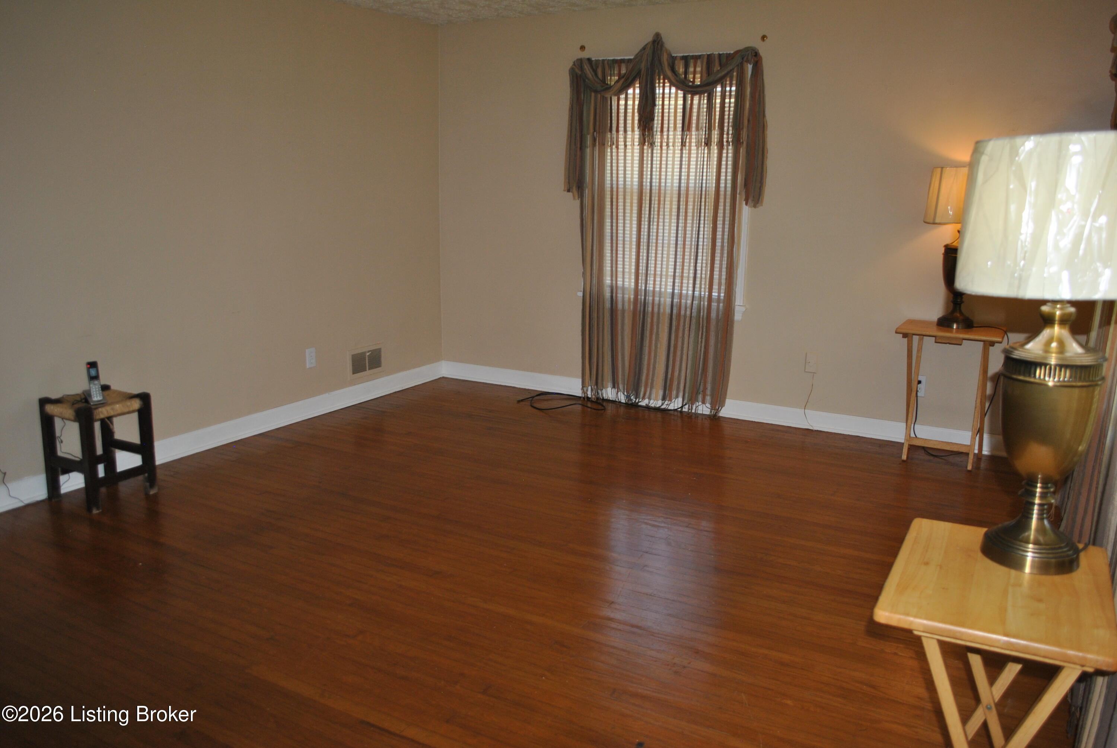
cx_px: 558
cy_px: 374
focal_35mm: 27
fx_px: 839
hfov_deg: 67.3
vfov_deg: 48.0
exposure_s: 1/60
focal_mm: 18
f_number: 3.5
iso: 200
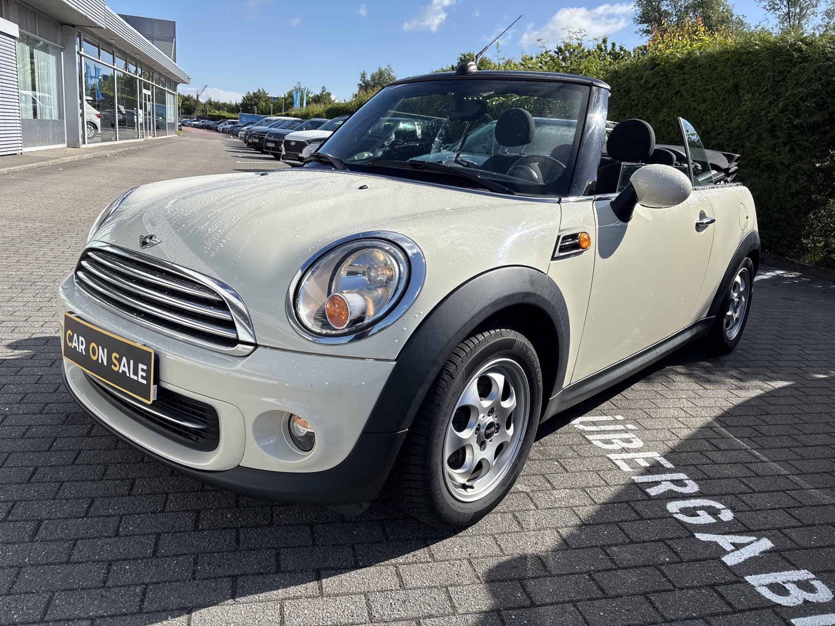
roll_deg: -4.1
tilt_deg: -13.2
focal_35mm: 26
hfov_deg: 67.3
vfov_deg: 53.1
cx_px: 418
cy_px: 313
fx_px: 627
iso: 50
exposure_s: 1/3534
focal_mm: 5.96
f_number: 1.6
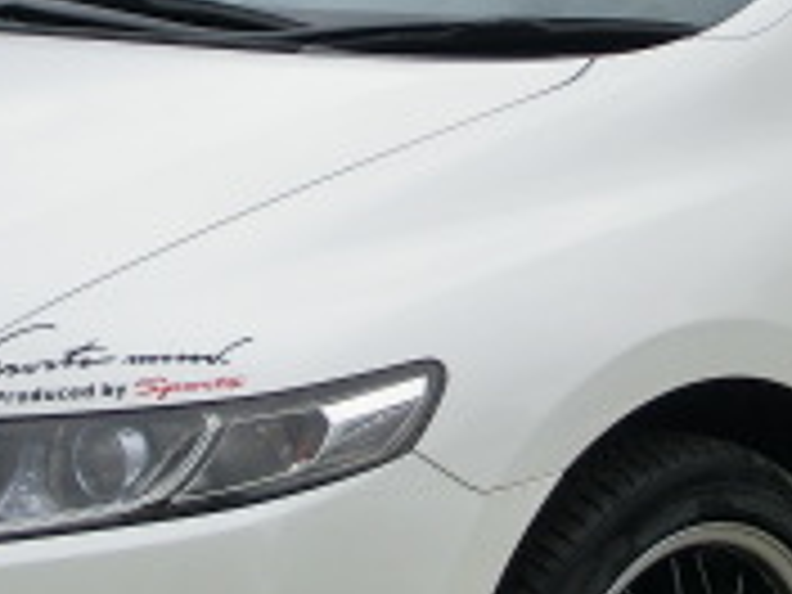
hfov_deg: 12.9
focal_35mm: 153
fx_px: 3501
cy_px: 356
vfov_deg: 9.7
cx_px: 513
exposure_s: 1/125
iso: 100
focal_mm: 7.38
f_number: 4
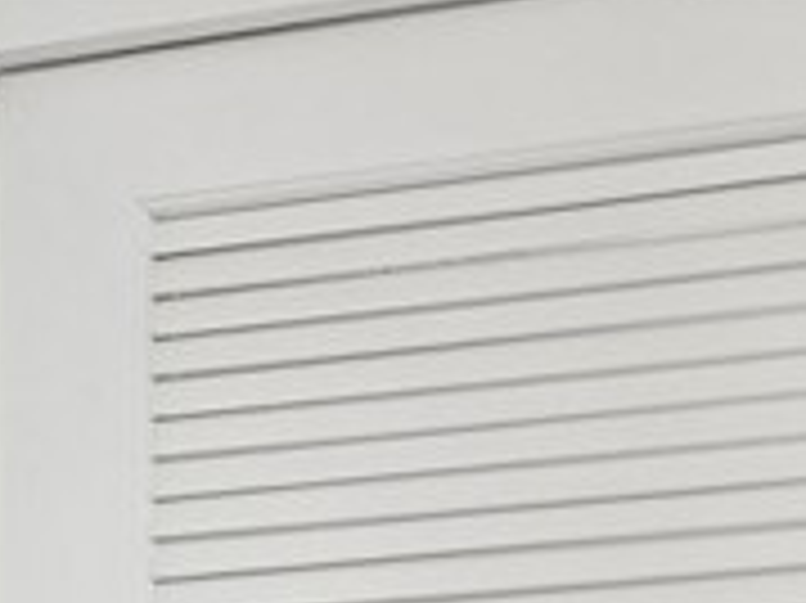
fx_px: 2304
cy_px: 1503
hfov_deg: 19.0
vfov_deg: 11.8
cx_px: 905
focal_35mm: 99
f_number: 8
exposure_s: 1/15
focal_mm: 18
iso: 250
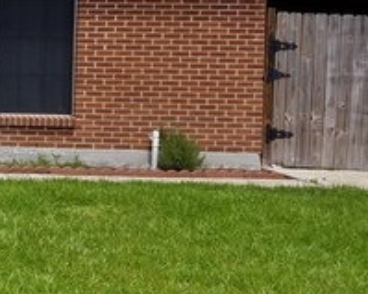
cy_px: 55
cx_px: -234
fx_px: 925
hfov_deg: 18.9
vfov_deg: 17.9
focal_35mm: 85
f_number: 1.7
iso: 50
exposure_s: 1/1796
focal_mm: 4.2
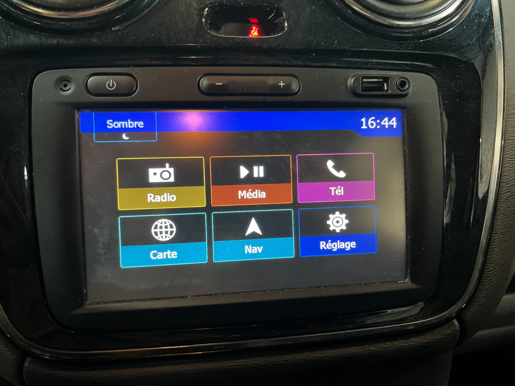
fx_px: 387
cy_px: 193
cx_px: 258
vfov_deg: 53.1
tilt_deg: -22.1
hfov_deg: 67.3
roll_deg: -0.6
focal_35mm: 26
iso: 500
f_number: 1.6
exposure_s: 1/33
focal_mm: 5.1
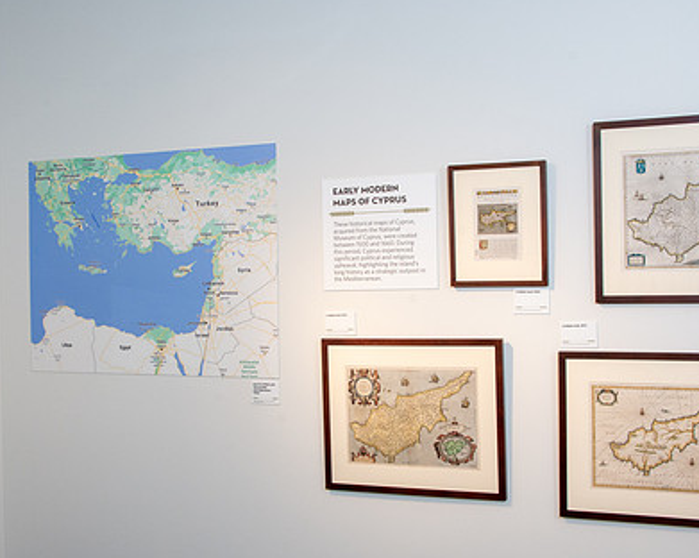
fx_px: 951
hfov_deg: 40.4
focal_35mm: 46
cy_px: 292
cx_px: 358
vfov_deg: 32.7
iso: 1000
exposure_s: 1/30
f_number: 13
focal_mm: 22
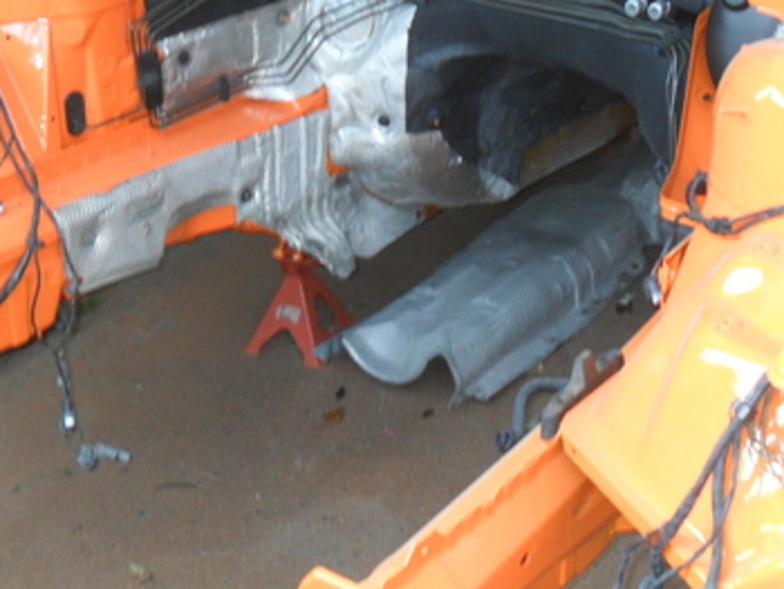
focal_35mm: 64
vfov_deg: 22.7
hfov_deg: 30.2
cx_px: 338
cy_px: 128
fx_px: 1450
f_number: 3
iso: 200
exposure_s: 1/45
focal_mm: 6.3
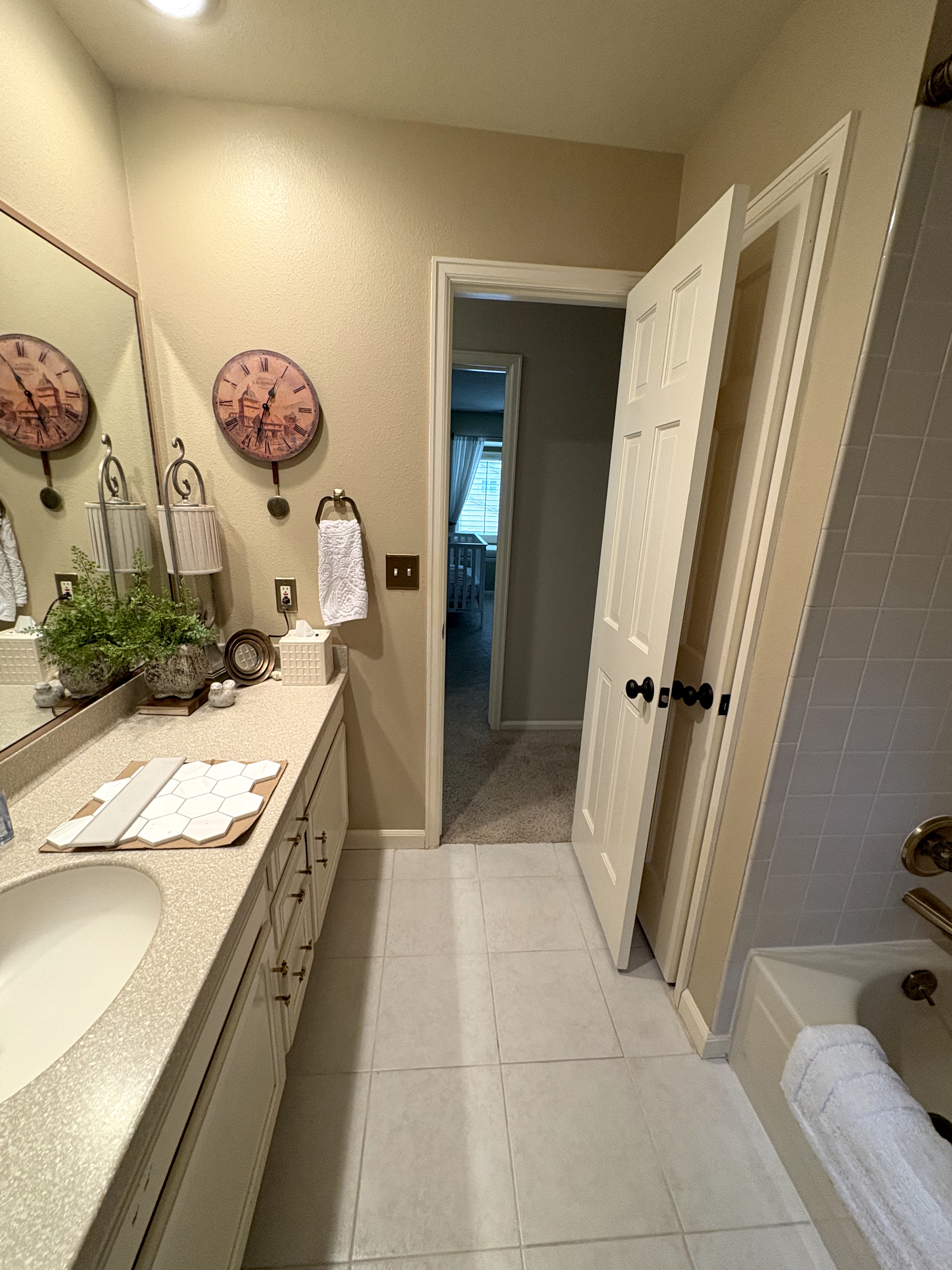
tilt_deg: -16.0
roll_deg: -2.6
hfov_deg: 85.7
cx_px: 476
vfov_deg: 102.1
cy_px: 635
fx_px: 513
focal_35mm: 14
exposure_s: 1/60
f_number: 2.2
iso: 400
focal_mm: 2.22
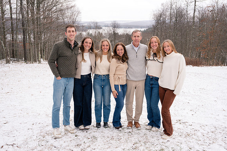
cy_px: 76
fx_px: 214
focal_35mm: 34
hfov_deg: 55.8
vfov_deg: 38.9
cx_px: 114
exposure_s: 1/250
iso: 400
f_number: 6.3
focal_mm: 34
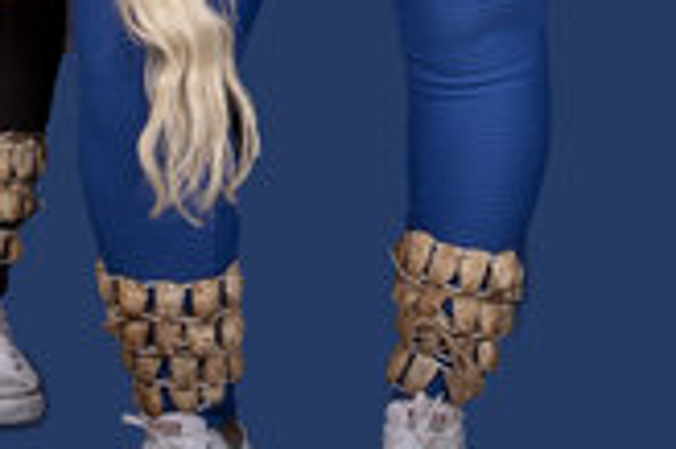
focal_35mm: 244
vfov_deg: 5.5
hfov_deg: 8.3
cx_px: 907
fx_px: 4577
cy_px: -494
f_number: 16
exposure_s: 1/250
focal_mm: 50
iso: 320
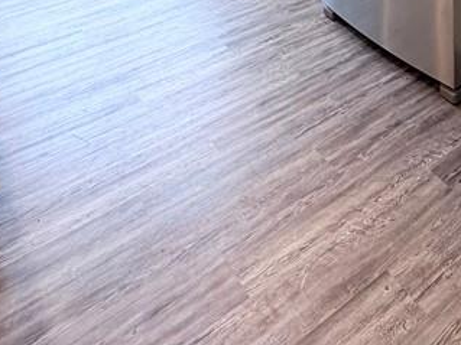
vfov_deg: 24.4
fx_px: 599
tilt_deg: -12.0
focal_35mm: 45
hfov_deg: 39.7
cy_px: -185
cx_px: 395
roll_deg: +0.9
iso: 125
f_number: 2.2
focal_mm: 2.22
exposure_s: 1/120
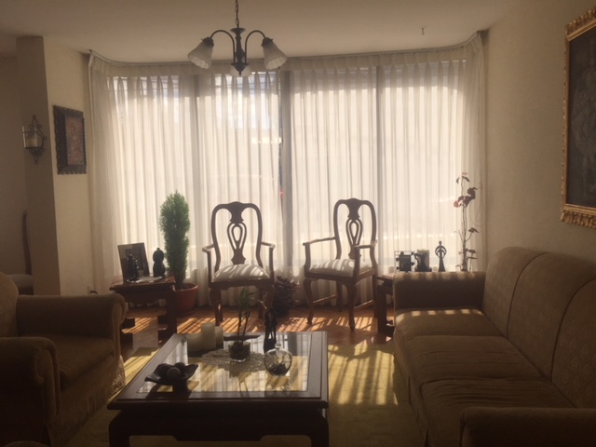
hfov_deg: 61.7
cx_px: 298
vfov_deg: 48.2
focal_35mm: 29
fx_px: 499
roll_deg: +0.4
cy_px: 224
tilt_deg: -5.8
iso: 32
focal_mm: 4.15
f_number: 2.2
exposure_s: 1/1464
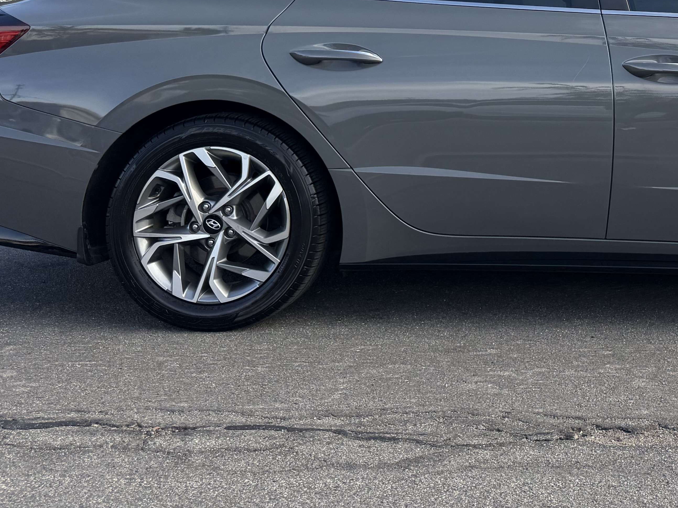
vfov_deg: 26.0
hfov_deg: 33.6
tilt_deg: +2.4
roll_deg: +2.3
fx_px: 1038
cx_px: 648
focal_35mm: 53
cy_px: -8
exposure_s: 1/1585
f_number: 1.78
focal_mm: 6.76
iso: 80
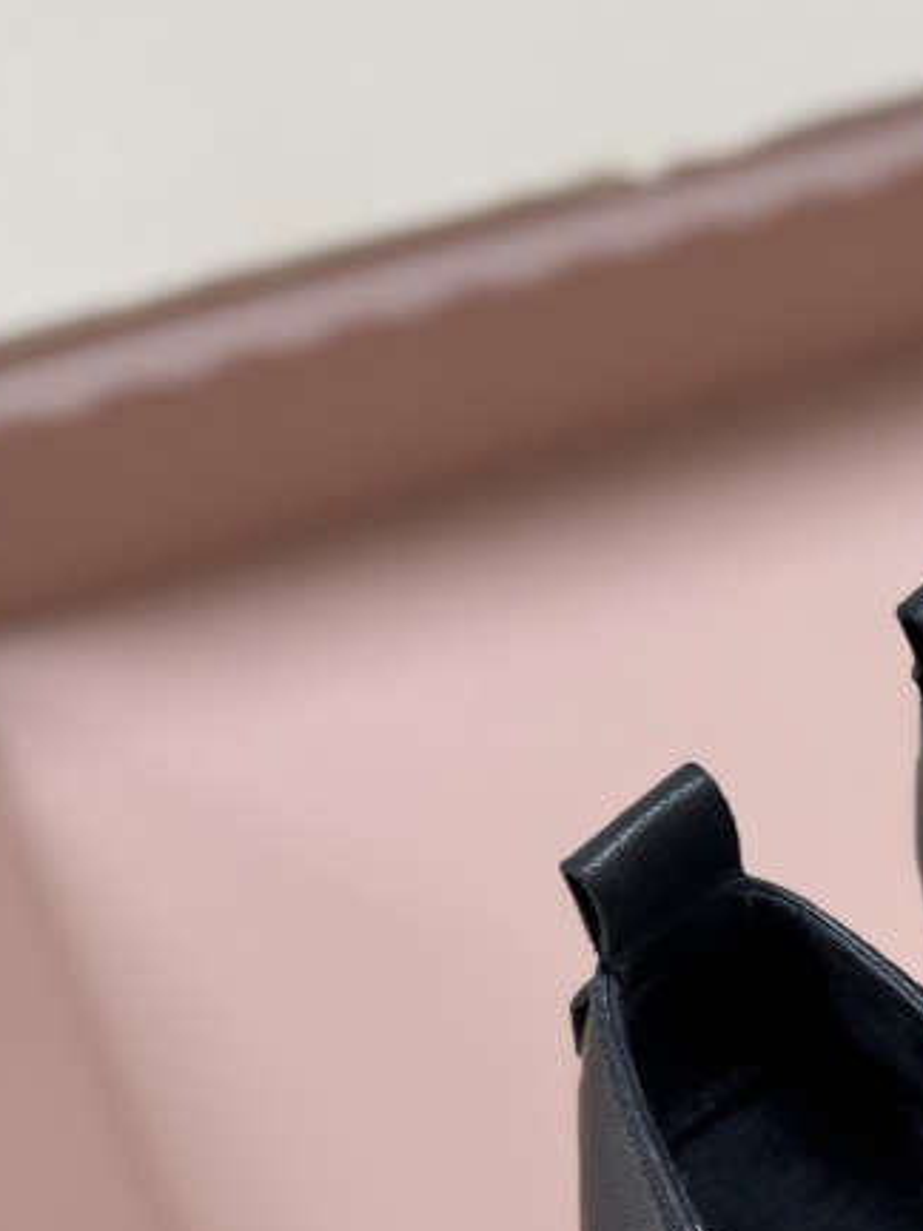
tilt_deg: -37.7
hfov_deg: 16.3
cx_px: 1501
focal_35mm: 80
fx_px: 2844
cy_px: 997
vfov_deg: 24.0
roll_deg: +10.2
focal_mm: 6.76
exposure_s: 1/100
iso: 100
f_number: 1.78
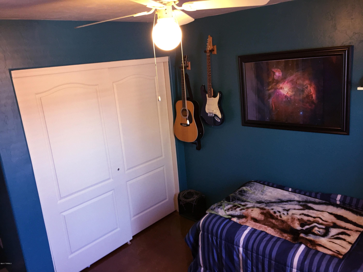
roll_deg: +5.0
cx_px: 182
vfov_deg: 48.2
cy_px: 136
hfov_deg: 61.7
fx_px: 304
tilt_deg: -14.0
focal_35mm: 29
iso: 200
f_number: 2.2
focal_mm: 4.15
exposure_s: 1/30
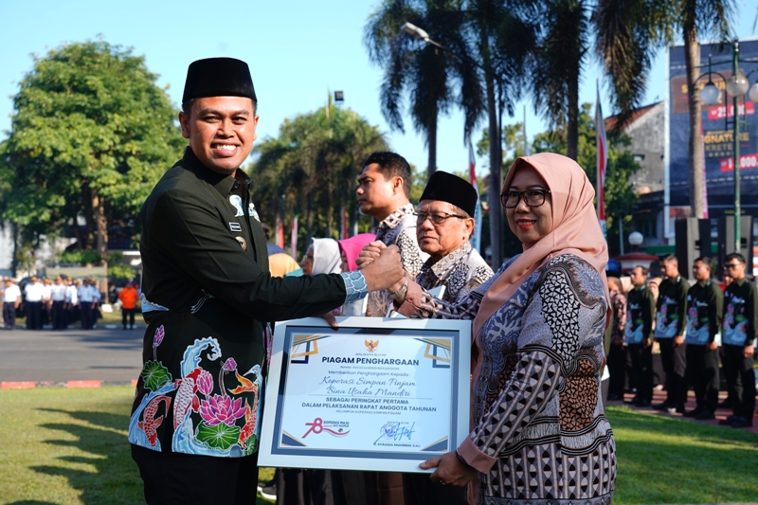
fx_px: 968
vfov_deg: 29.2
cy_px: 252
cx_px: 379
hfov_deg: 42.8
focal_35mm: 46
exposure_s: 1/100
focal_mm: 46
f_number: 6.3
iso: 64
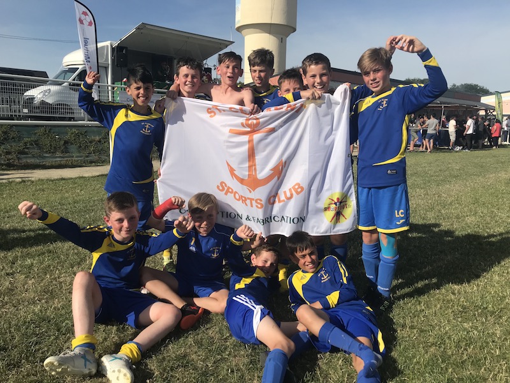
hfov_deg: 63.4
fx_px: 413
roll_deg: -1.2
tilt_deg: -8.6
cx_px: 255
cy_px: 192
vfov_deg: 49.7
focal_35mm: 28
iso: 20
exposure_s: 1/3195
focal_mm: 3.99
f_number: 1.8
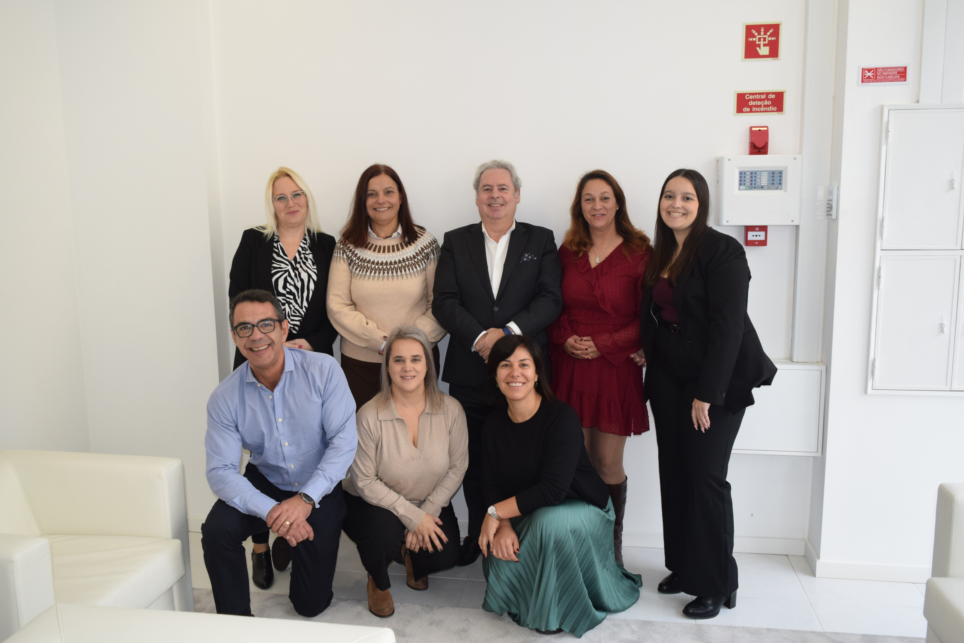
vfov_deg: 43.6
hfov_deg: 61.9
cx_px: 482
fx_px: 803
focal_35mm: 30
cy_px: 322
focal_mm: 20
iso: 720
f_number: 5
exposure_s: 1/200
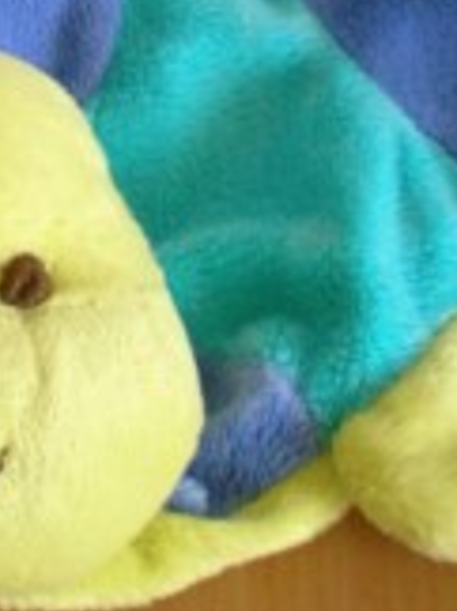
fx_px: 2153
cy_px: -11
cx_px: -94
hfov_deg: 11.9
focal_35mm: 122
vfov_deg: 15.8
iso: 200
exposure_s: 1/43.3
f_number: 3.1
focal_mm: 6.3
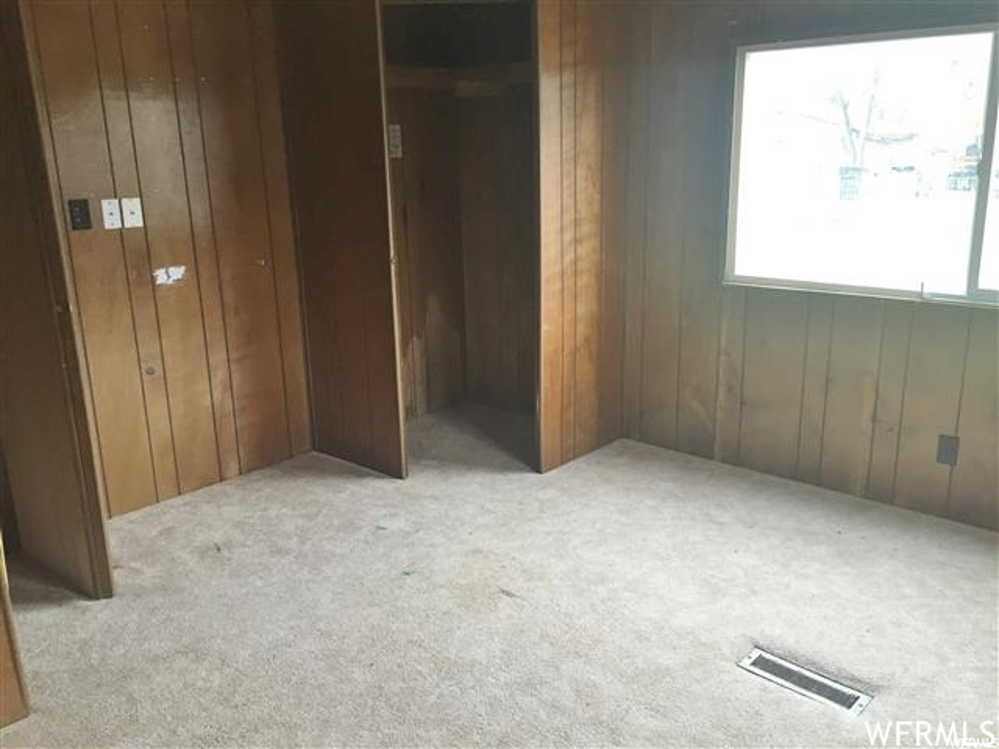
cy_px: 374
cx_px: 500
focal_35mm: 29
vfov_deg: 48.2
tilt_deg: -15.6
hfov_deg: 61.7
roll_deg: +1.1
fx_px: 837
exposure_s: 1/30
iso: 40
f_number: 2.2
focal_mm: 4.15
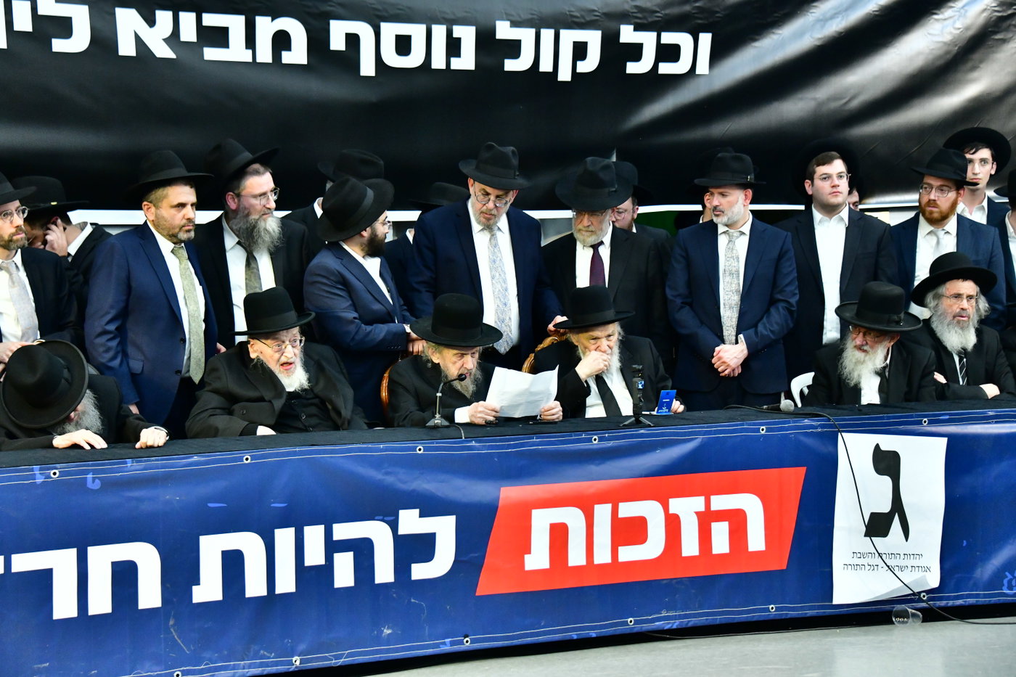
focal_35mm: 78
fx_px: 2201
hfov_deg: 26.0
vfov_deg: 17.5
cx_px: 508
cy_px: 338
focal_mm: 78
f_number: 5.6
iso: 4000
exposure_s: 1/250
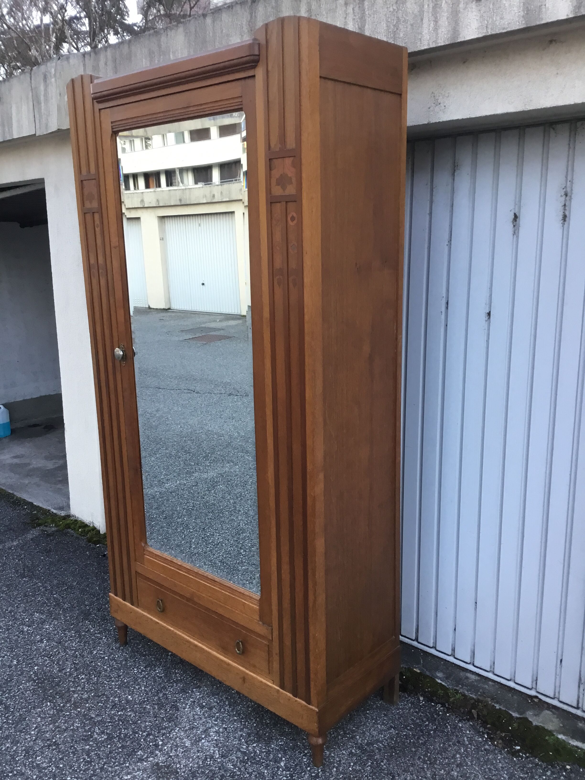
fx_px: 699
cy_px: 390
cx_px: 292
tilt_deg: -11.3
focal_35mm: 31
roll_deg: +1.4
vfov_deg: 58.4
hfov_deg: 45.4
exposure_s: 1/33
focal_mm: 3.3
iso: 32
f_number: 2.4
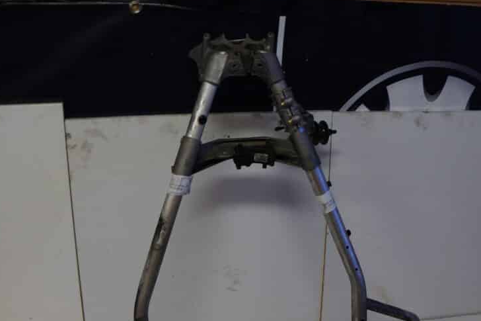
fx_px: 508
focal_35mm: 38
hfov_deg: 50.7
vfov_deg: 34.8
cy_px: 205
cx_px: 244
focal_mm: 18
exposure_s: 1/60
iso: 800
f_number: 4
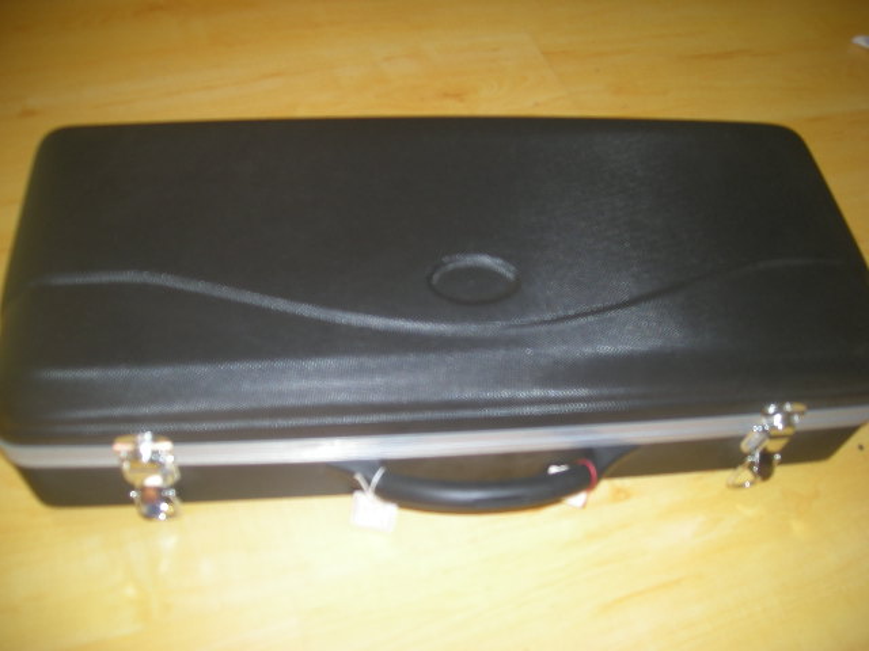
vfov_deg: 40.7
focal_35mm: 35
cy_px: 326
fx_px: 879
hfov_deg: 52.6
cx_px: 434
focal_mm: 5.7
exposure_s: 1/30
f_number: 2.8
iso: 50
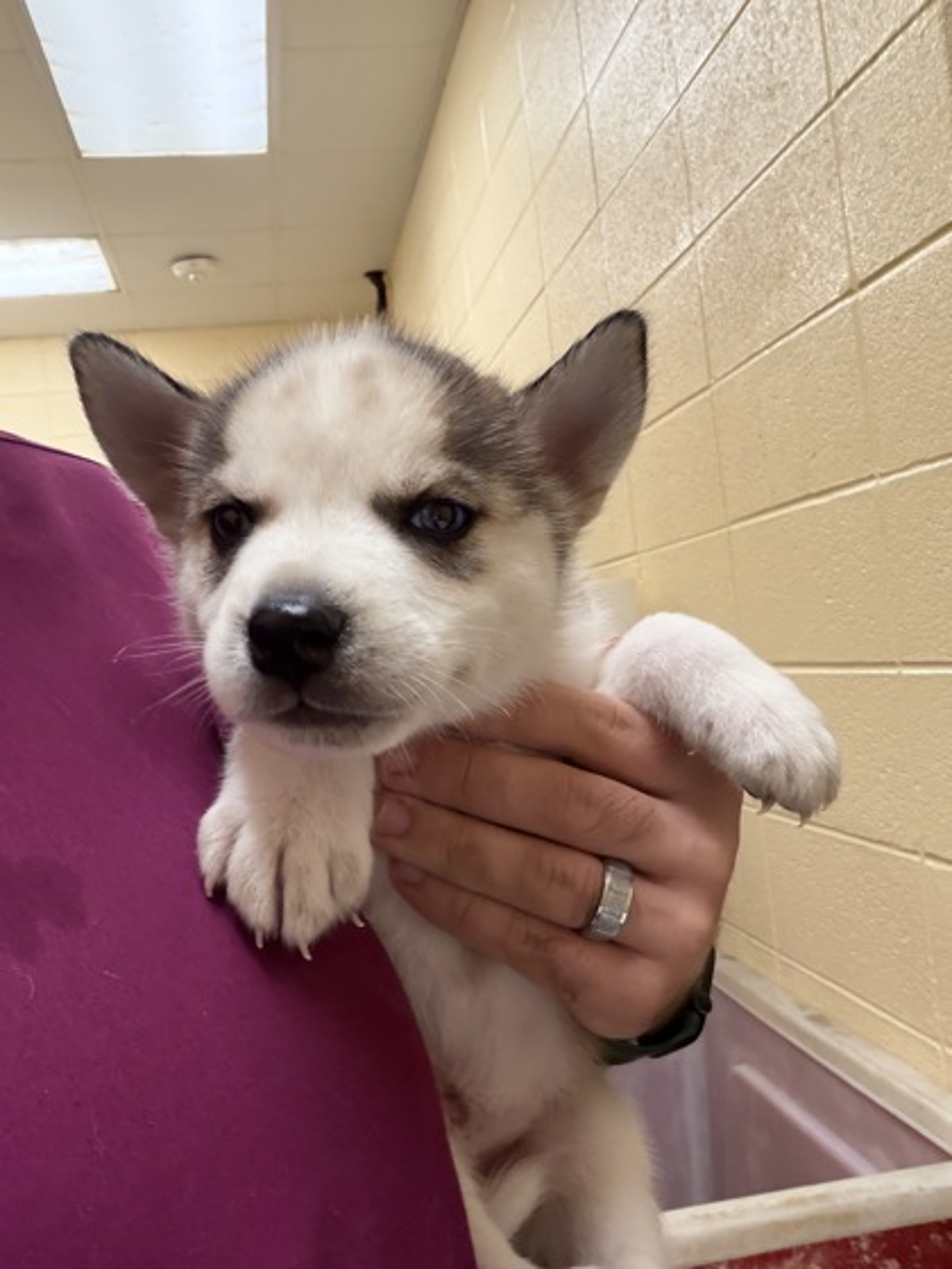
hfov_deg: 46.8
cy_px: 634
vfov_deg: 60.0
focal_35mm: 30
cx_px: 476
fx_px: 1100
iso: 250
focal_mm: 2.71
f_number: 1.9
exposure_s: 1/40
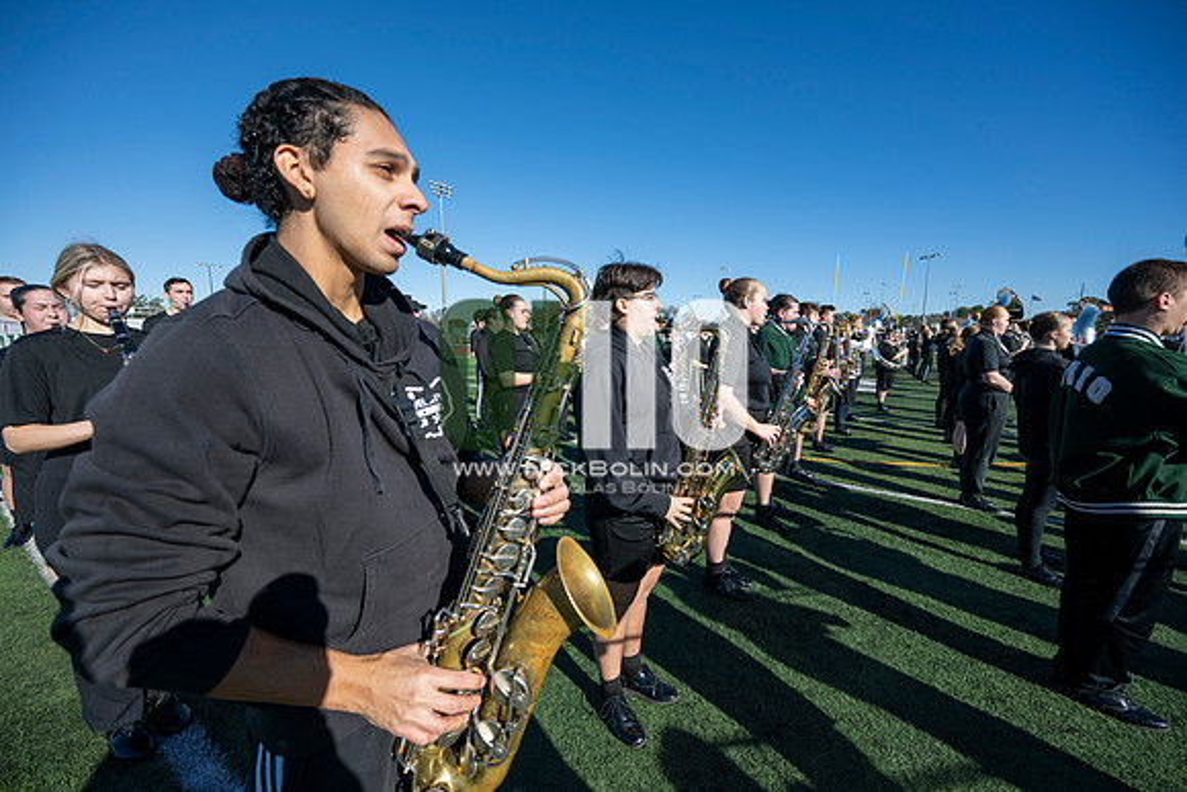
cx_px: 594
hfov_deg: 104.2
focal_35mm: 14
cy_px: 396
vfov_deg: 81.2
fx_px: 462
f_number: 5
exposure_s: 1/2000
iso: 320
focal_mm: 14
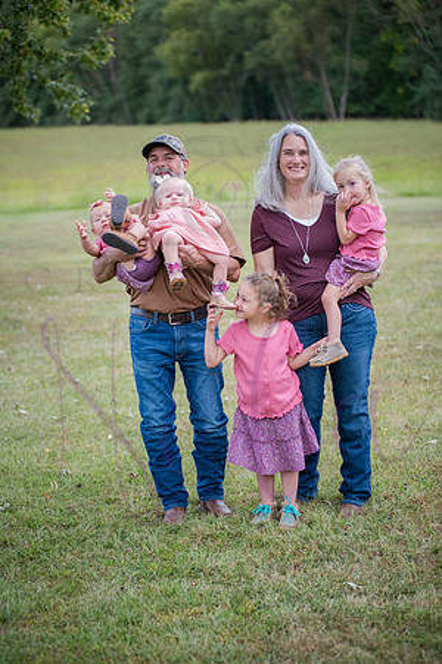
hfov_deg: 17.1
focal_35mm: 80
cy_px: 332
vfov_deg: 25.4
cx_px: 221
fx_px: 1473
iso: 400
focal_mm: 80
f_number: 3.5
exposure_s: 1/500
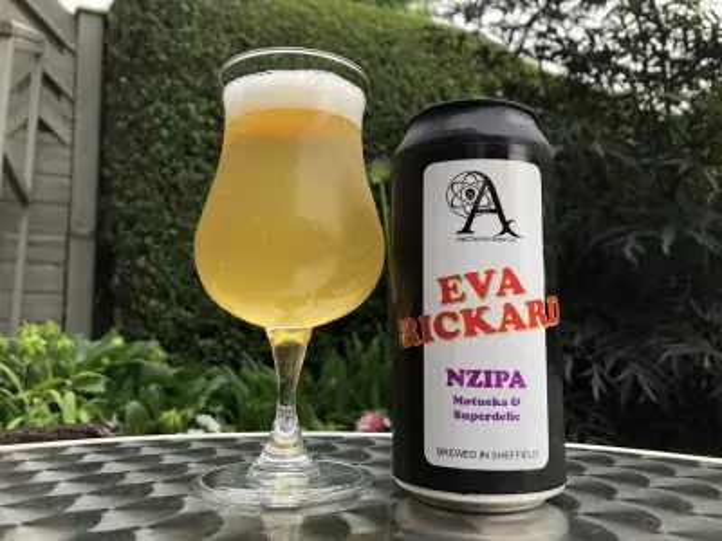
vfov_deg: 49.7
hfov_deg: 63.4
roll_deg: +1.7
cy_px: 270
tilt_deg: +8.6
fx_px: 584
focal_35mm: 28
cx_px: 361
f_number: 1.8
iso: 20
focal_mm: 3.99
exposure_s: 1/128
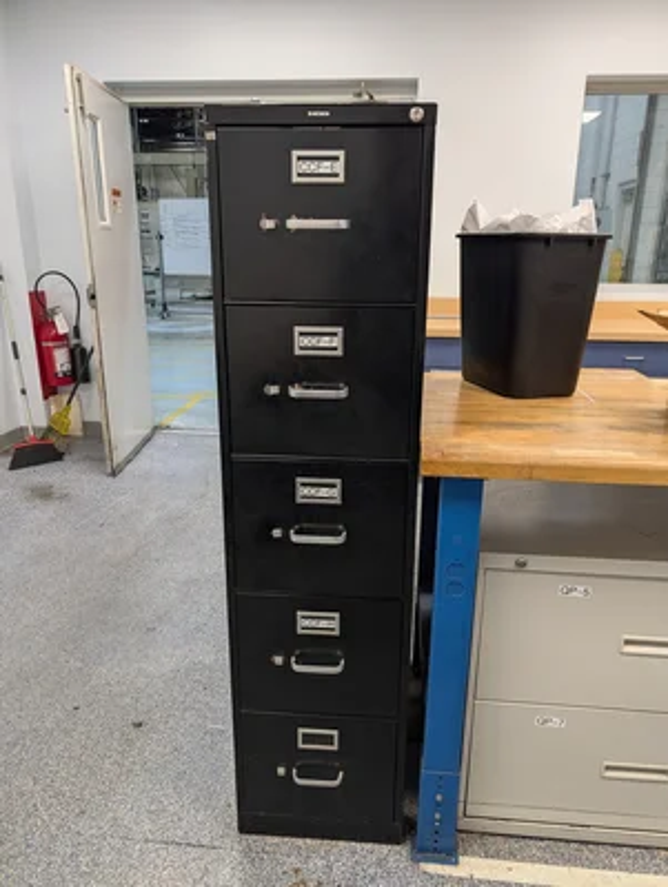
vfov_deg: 71.5
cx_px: 334
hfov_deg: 56.9
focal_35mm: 24
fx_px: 616
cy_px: 444
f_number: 1.68
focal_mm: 6.9
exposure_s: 1/120
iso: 298
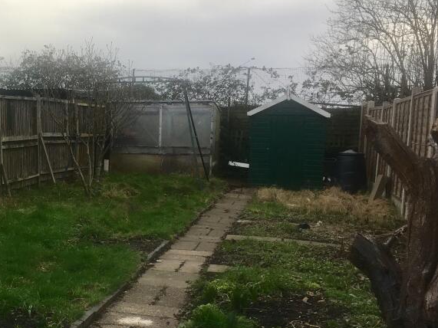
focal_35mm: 52
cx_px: 56
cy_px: 202
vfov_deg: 27.9
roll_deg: -2.0
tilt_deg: -5.1
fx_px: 658
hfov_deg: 35.0
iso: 25
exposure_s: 1/434
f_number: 2.2
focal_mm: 4.15
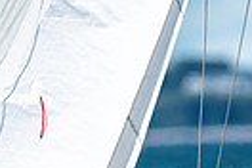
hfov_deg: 1.0
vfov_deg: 0.7
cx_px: -46
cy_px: 366
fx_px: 13796
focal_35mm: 1971
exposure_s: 1/5000
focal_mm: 300
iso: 500
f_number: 5
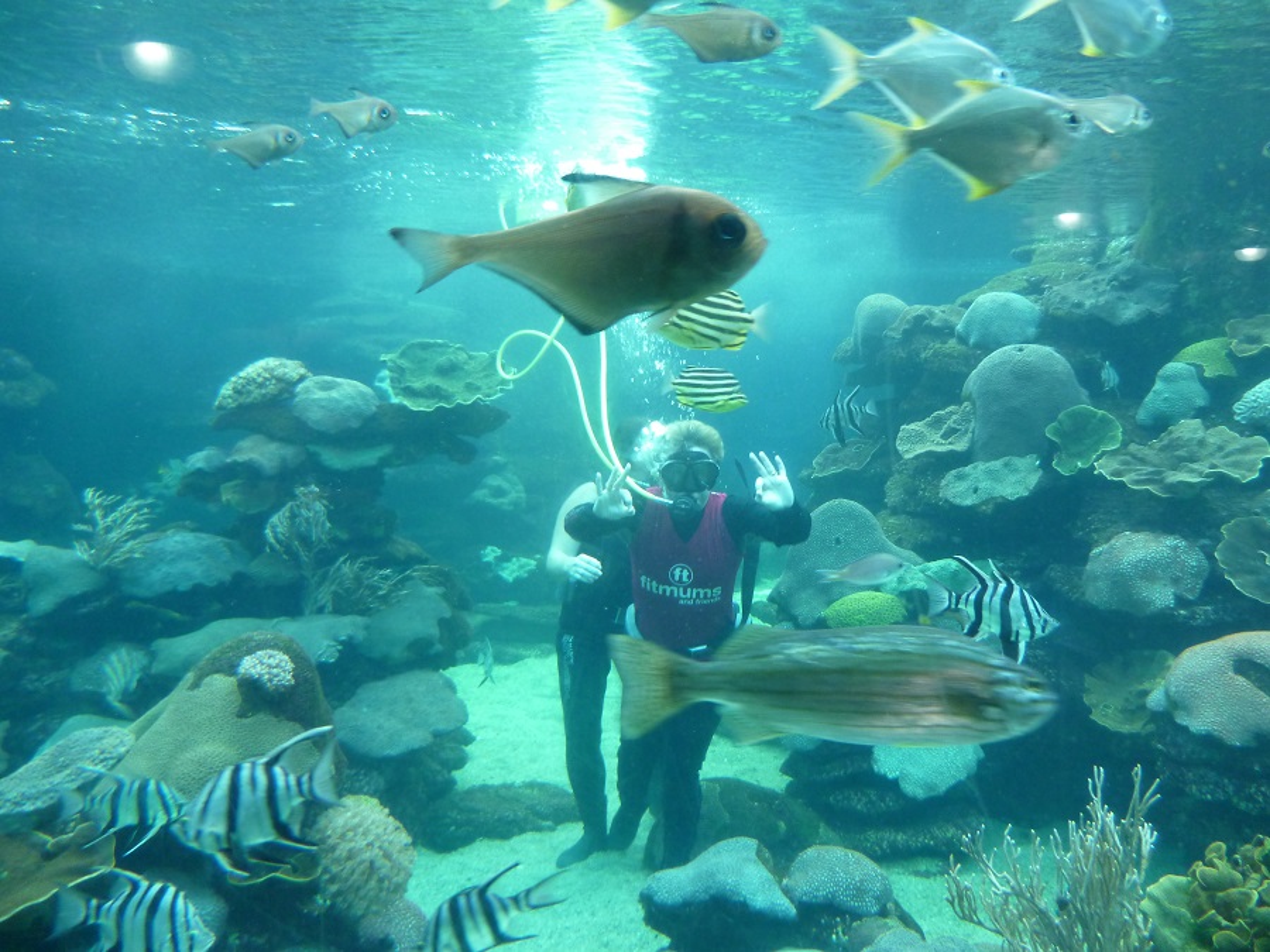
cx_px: 635
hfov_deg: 63.4
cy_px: 476
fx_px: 1027
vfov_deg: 49.7
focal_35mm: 28
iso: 250
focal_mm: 5
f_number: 2.8
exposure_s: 1/30
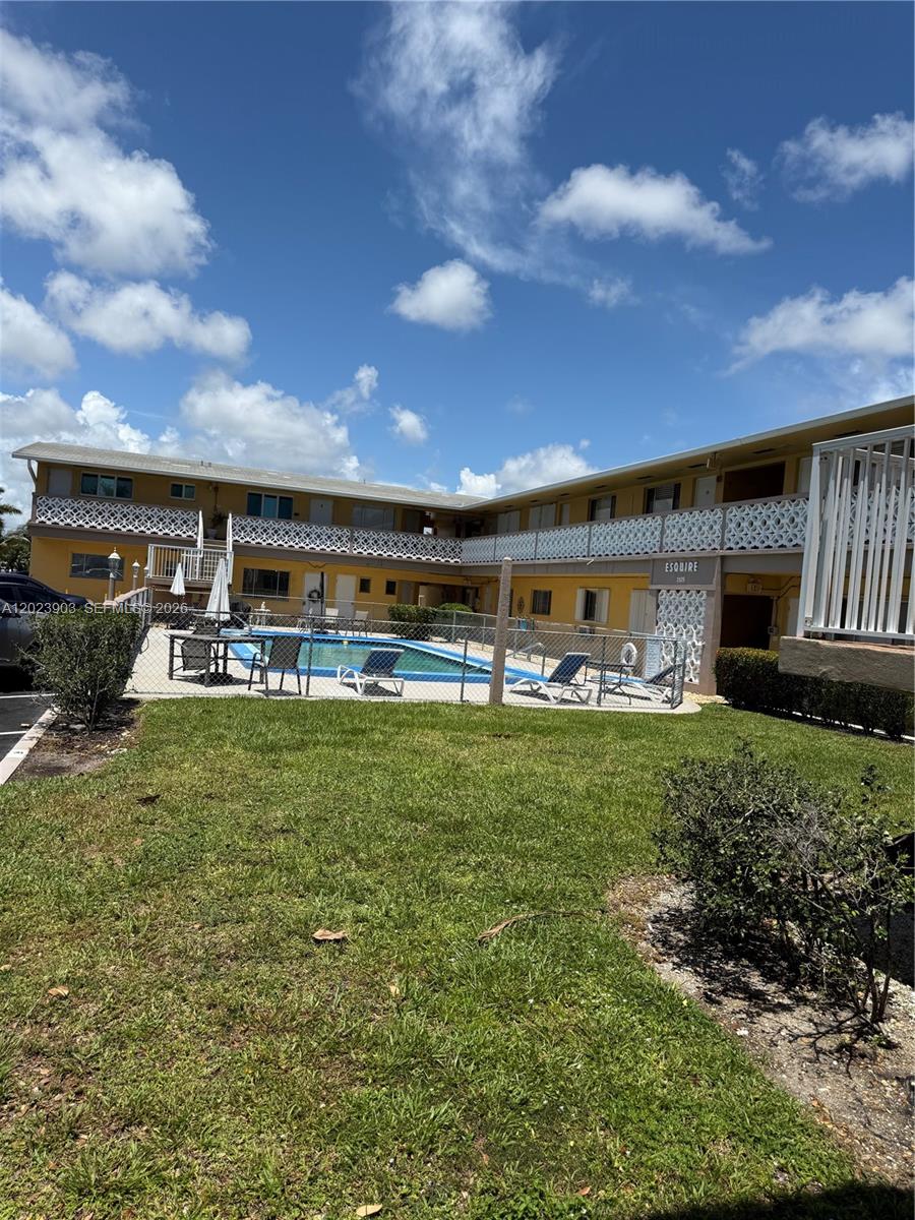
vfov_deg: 71.6
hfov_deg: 56.8
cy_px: 610
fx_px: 846
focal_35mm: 24
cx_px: 458
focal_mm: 6.76
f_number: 1.78
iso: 80
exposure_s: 1/6711
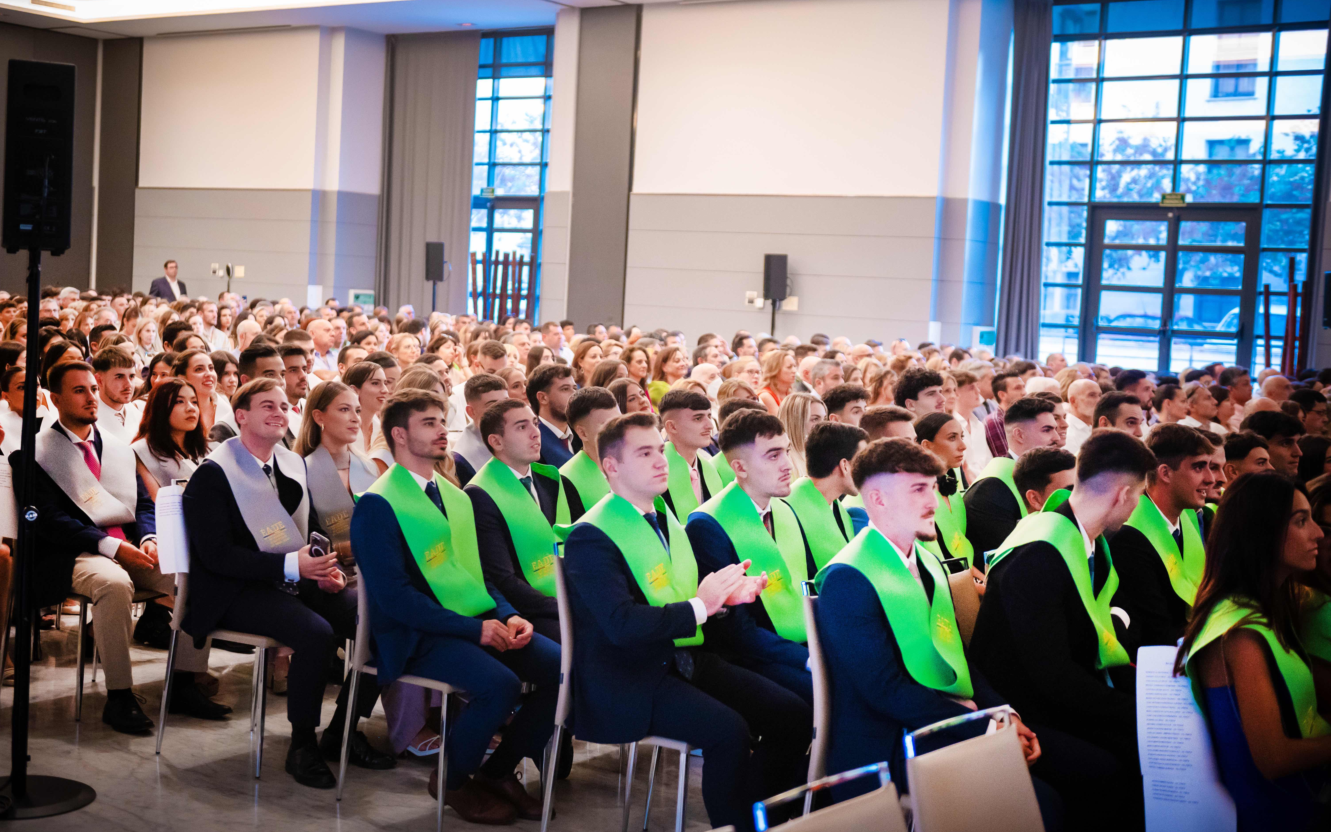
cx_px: 664
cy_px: 396
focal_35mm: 49
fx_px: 1778
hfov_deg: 41.1
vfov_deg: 26.3
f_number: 2.8
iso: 3200
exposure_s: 1/200
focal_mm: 48
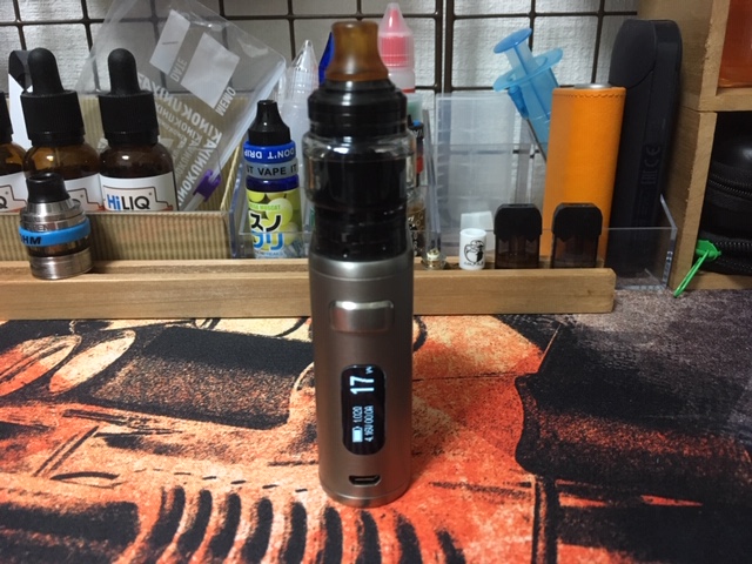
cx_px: 376
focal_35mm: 29
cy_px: 282
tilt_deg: -22.9
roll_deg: -0.1
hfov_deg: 61.7
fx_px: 630
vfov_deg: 48.2
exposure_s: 1/20
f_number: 2.2
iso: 200
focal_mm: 4.15
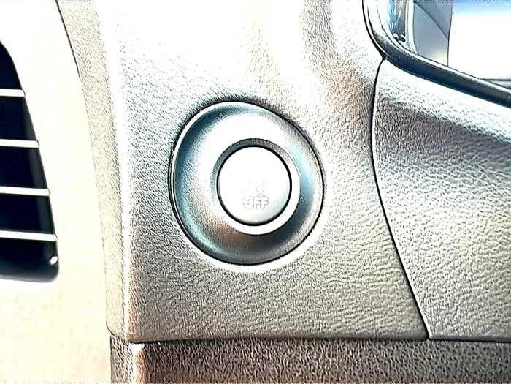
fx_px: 738
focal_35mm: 50
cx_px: 256
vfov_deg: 29.1
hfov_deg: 38.2
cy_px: 192
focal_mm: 6.86
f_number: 1.78
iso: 100
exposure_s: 1/40
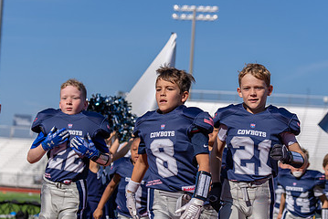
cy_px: 165
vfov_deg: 12.1
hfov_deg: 18.1
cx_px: 193
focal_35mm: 113
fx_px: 1030
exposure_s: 1/2500
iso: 125
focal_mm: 70
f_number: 3.5
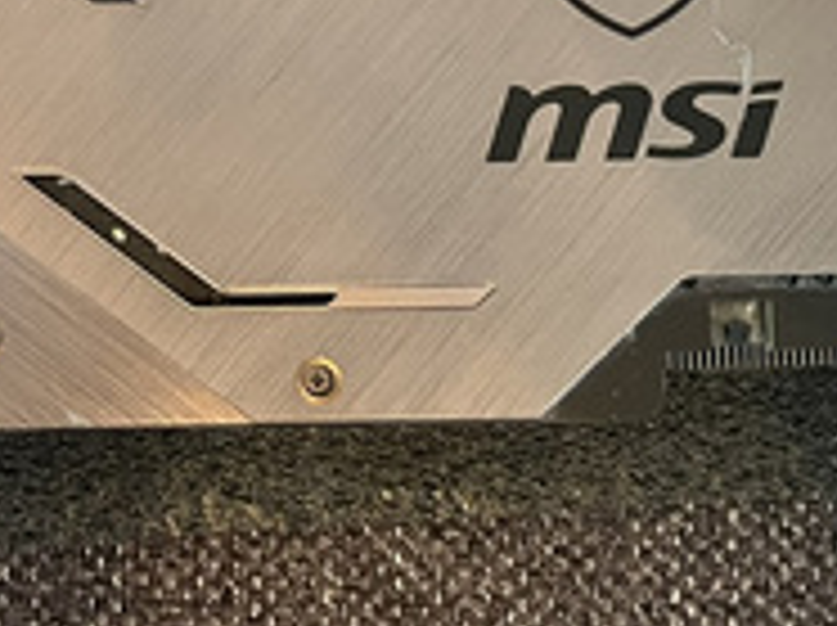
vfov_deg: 17.1
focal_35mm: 84
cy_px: -18
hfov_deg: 22.2
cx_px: -50
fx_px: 2028
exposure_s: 1/33
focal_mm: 5.7
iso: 640
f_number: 1.5
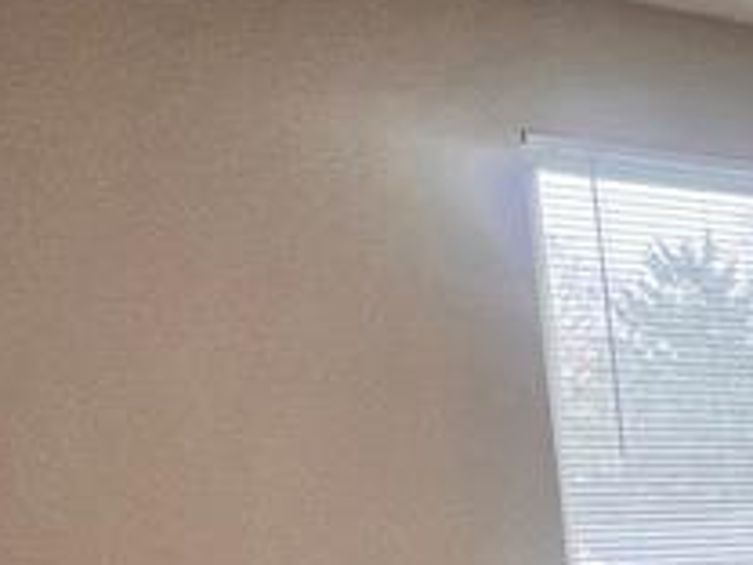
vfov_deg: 20.7
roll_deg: -0.9
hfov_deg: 19.5
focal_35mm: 64
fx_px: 1392
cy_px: 757
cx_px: 1459
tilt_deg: -10.6
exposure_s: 1/60
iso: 125
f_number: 1.8
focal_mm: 1.57
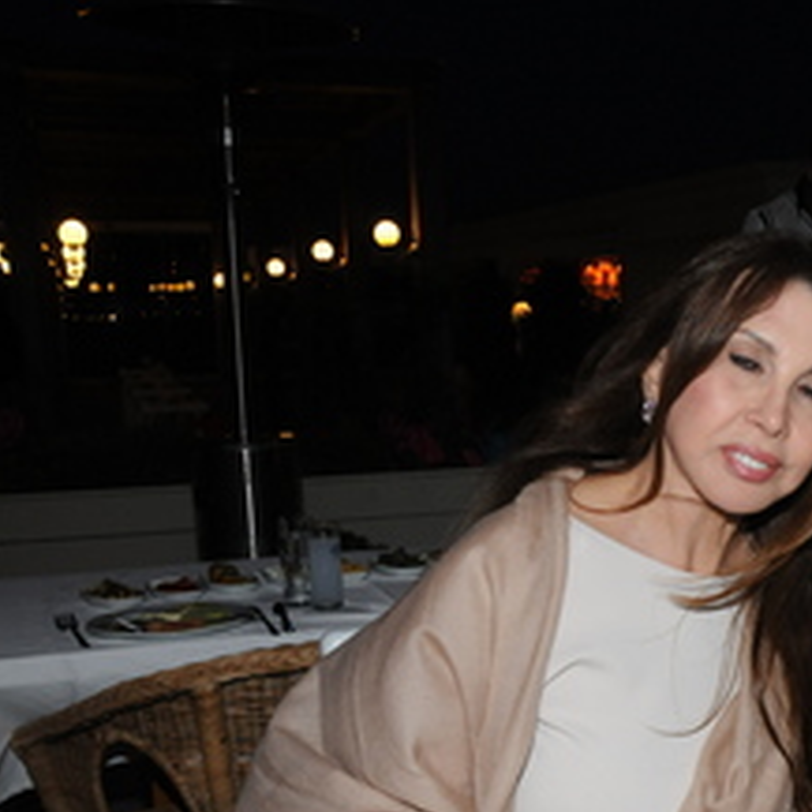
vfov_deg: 27.5
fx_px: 1645
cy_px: 556
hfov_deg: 26.2
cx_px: 819
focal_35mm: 62
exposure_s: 1/60
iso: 800
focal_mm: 22
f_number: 7.1
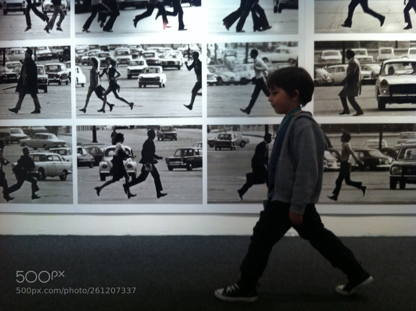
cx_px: 208
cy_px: 156
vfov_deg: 40.6
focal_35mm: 35
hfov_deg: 52.7
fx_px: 420
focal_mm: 3.85
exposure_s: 1/15
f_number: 2.8
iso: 200
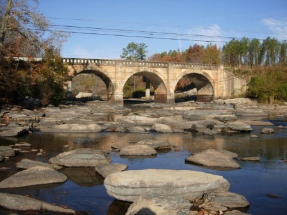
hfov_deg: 51.4
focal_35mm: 36
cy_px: 108
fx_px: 298
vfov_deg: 39.7
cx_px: 144
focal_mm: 7.5
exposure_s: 1/1024
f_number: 3
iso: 50
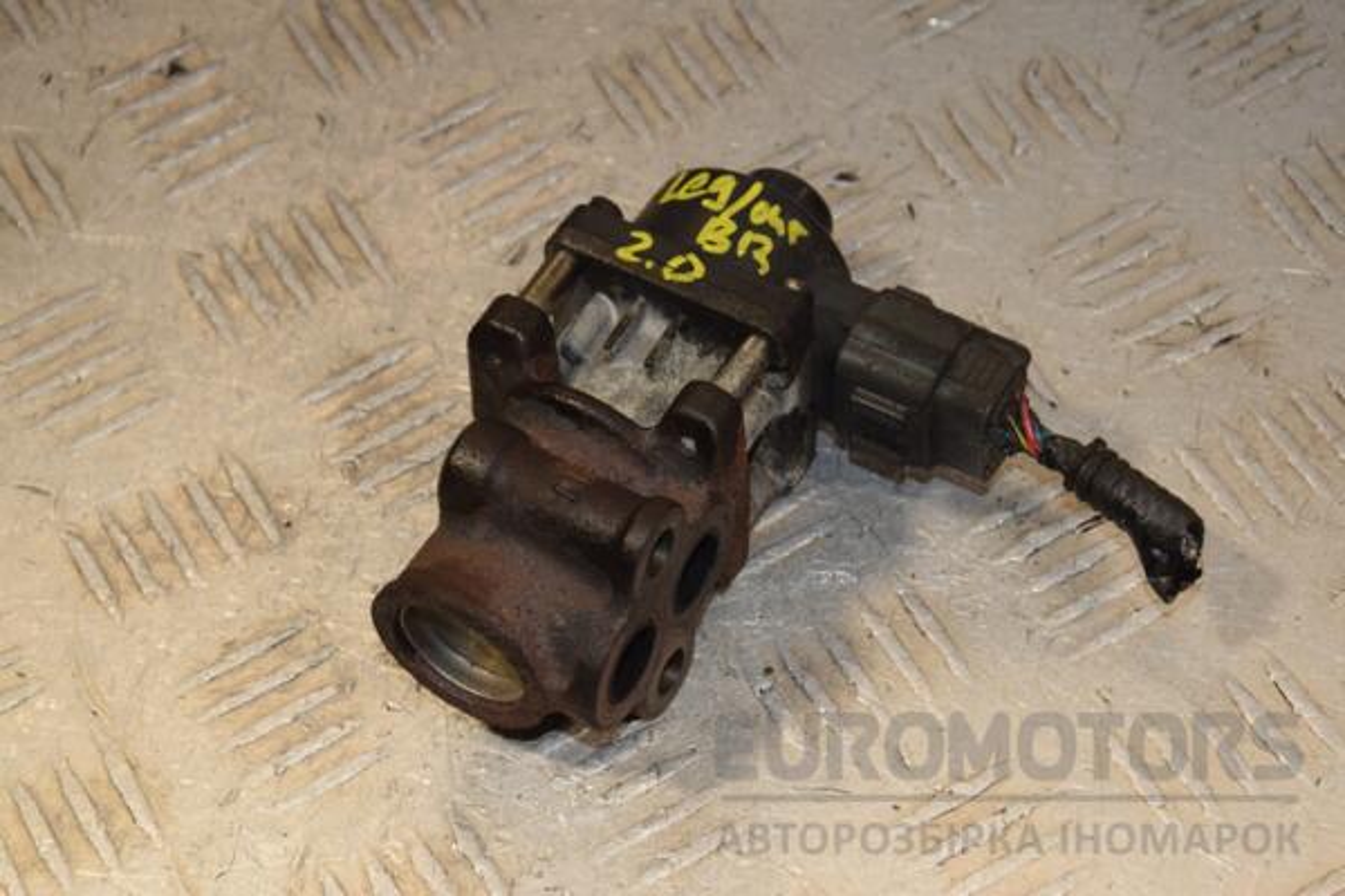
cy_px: 448
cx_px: 672
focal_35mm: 105
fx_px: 3923
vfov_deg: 13.0
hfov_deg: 19.5
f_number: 8
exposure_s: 1/200
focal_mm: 70
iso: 800
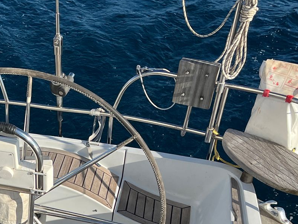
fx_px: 611
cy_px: 258
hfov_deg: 25.8
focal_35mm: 71
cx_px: -12
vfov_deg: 19.7
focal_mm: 5.1
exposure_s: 1/4016
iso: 50
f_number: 1.6
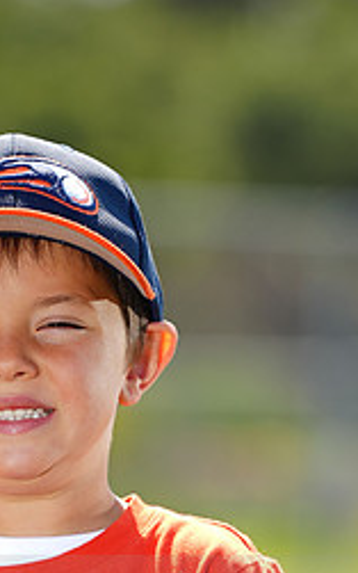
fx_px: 7348
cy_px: 587
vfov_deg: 4.5
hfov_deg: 2.8
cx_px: 92
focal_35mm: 471
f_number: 4
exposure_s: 1/250
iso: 50
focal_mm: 200
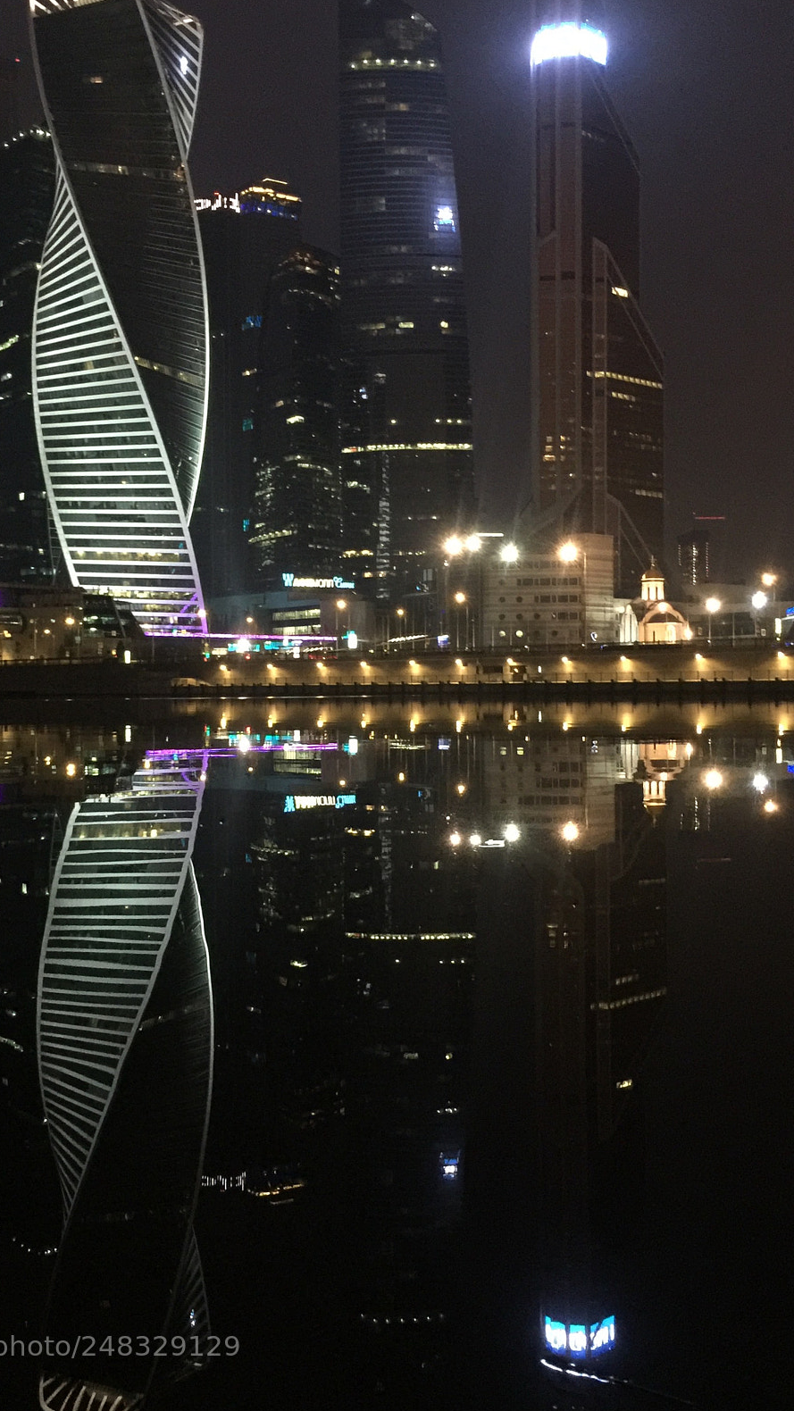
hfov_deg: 36.5
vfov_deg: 61.0
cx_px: 309
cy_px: 702
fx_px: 1197
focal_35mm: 32
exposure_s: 1/8
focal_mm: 4.15
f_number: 2.2
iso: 200
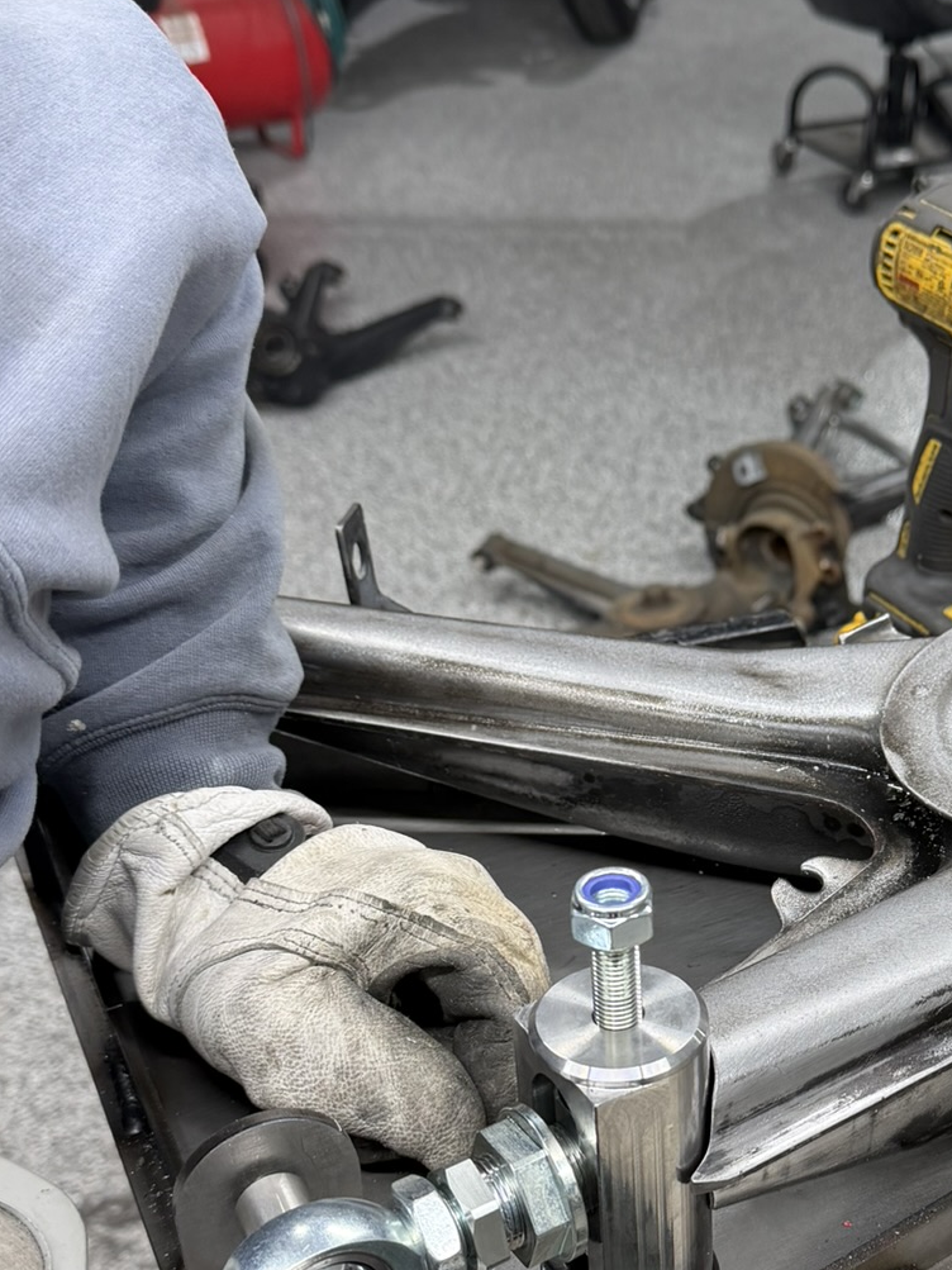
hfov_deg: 29.1
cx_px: 737
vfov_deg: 38.5
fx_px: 1797
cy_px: 834
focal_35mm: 49
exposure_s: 1/121
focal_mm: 6.76
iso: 160
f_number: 1.78
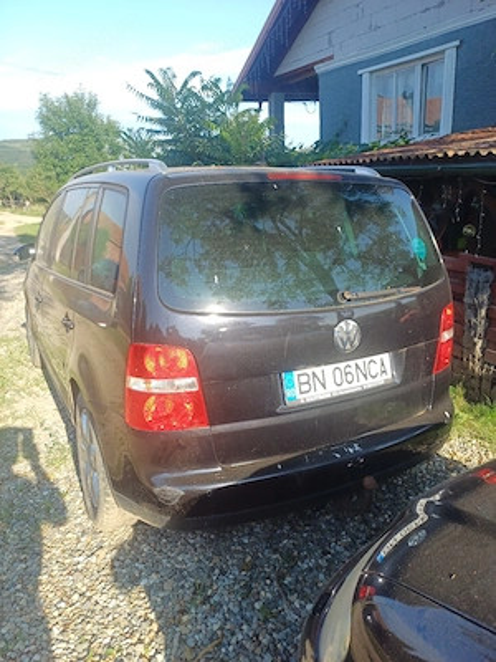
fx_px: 478
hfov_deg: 54.9
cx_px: 248
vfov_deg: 69.4
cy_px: 331
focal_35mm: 25
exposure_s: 1/400
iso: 50
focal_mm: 4.65
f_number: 1.8
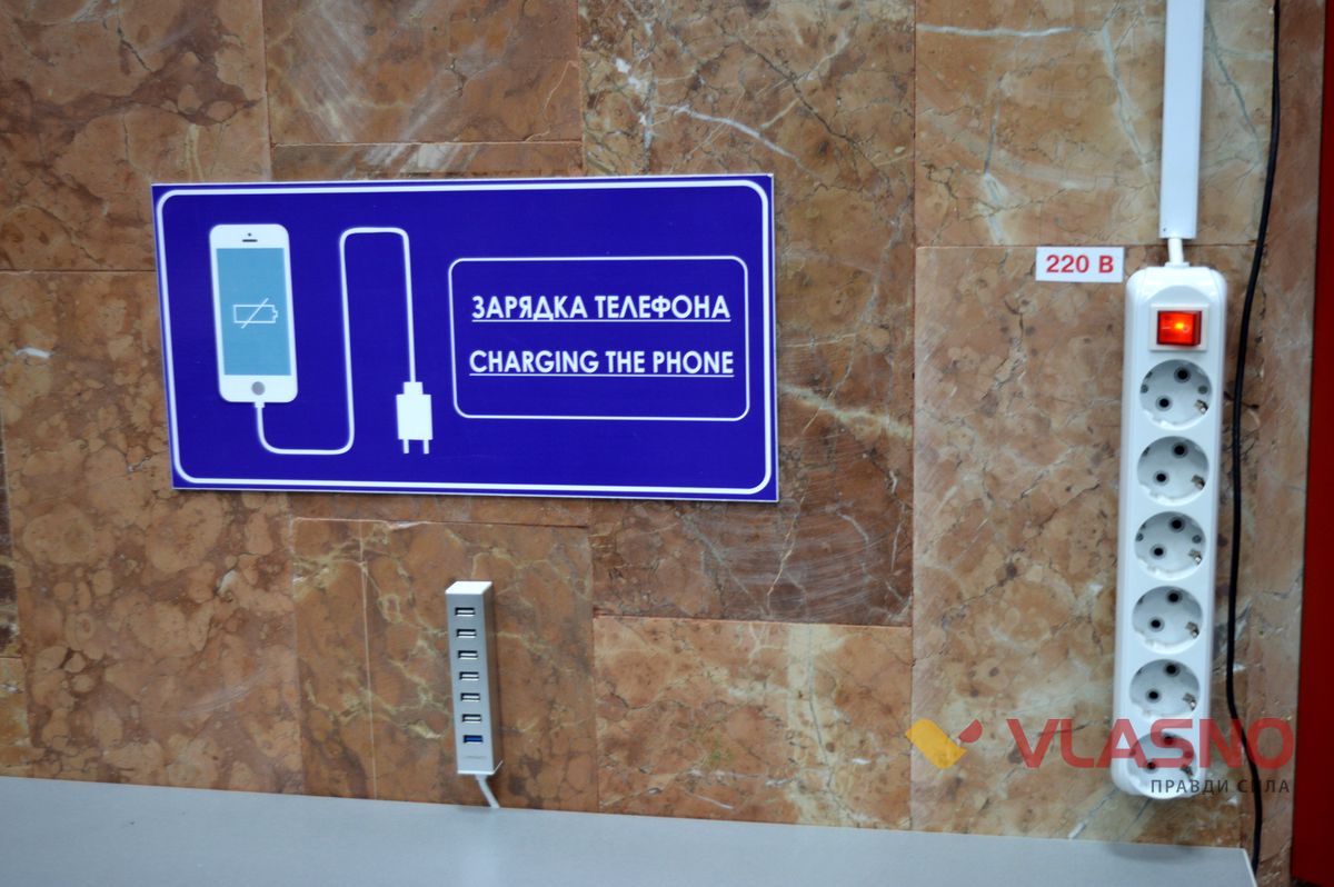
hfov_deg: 43.6
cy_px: 444
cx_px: 667
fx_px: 1666
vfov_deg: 29.8
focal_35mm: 45
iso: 400
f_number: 4.2
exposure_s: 1/20
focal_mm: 30
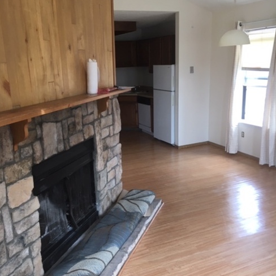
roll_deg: +3.0
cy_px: 147
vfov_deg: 47.2
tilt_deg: -12.5
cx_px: 136
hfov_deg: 47.2
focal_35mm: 35
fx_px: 316
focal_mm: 4.15
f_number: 2.2
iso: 32
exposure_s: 1/30
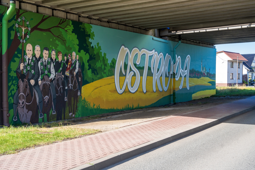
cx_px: 128
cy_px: 85
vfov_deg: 25.1
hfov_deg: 36.9
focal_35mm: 54
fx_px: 382
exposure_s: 1/1000
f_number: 6.3
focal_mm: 54
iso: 1000
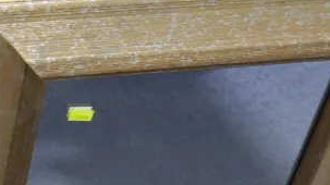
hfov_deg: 15.2
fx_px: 1224
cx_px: 23
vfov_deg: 8.6
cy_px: 91
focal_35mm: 140
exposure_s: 1/60
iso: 320
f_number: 4.1
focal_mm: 19
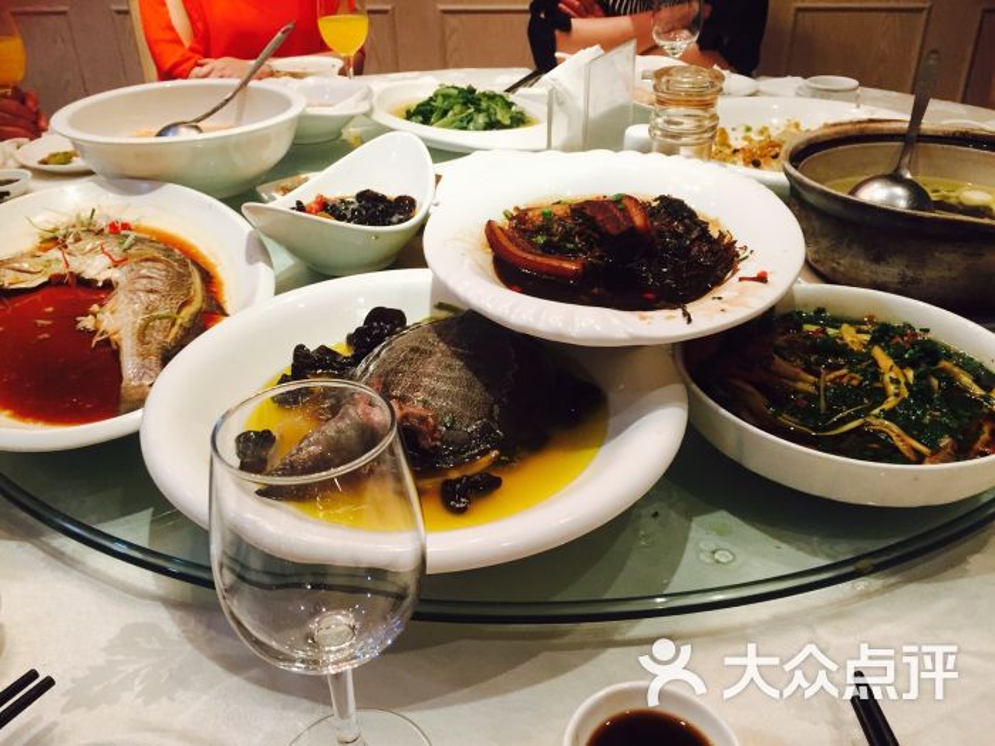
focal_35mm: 29
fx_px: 834
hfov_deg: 61.7
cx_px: 498
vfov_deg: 48.2
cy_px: 373
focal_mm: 4.15
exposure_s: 1/33
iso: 80
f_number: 2.2
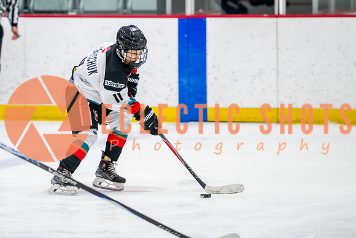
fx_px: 3184
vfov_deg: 4.3
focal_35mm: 322
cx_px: 98
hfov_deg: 6.4
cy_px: 99
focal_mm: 190
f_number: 3.2
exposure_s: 1/800
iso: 1600
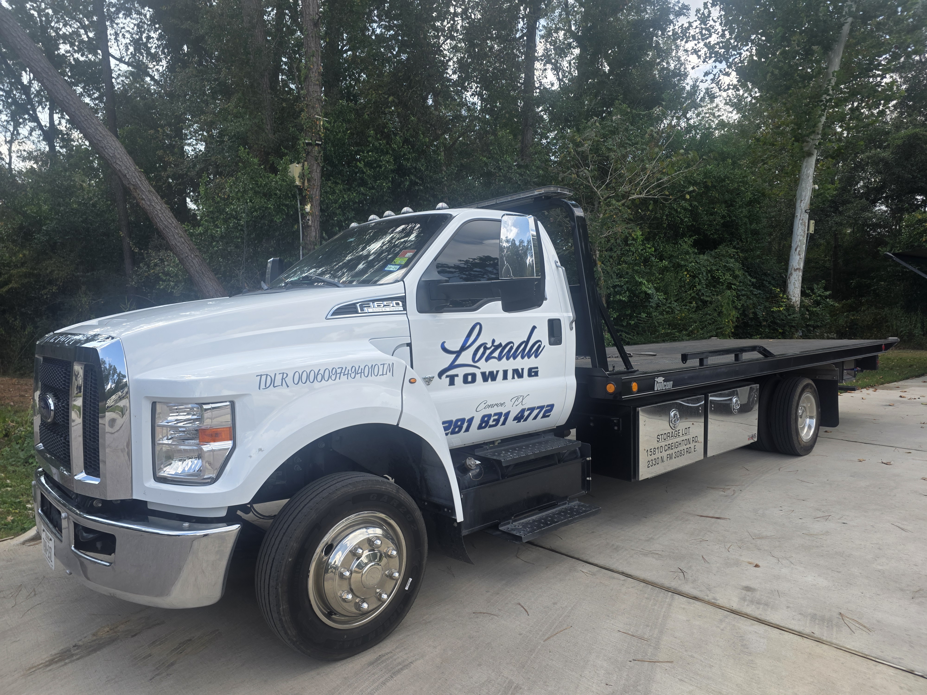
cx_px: 464
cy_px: 348
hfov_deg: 73.9
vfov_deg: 58.9
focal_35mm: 23
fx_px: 616
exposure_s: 1/1614
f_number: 1.7
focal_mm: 6.3
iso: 80
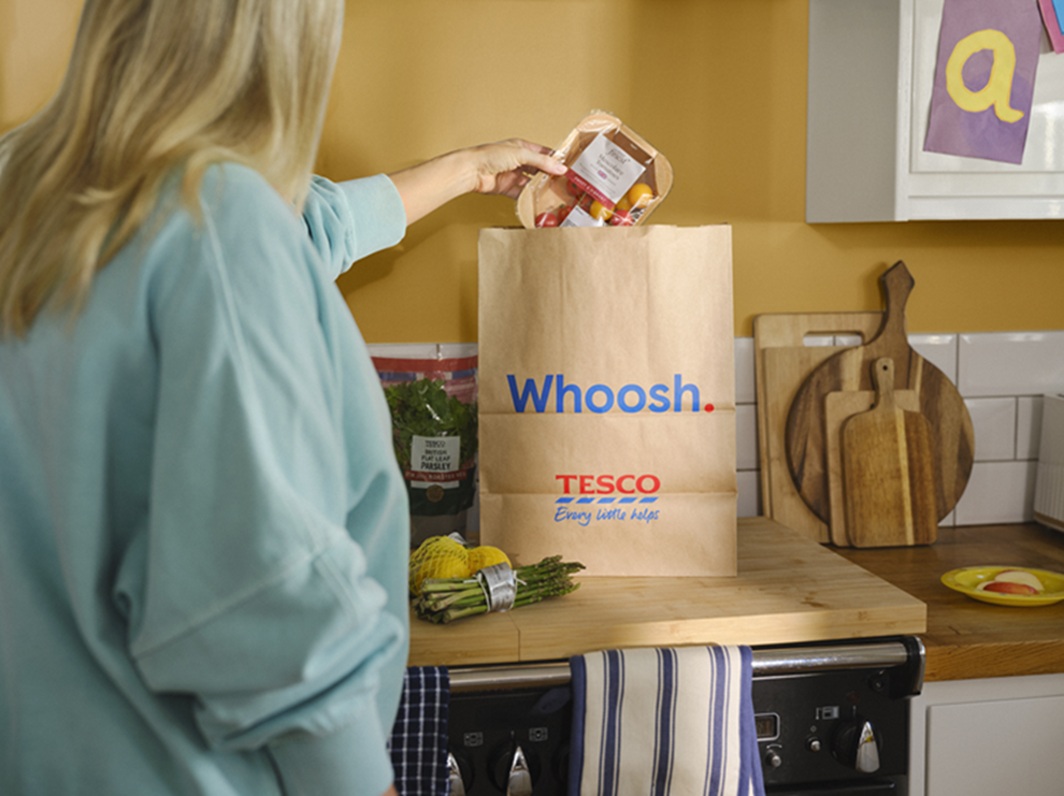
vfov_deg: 32.8
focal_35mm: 44
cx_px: 532
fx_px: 1351
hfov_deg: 43.0
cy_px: 398
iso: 640
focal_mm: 55
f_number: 4
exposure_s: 1/160
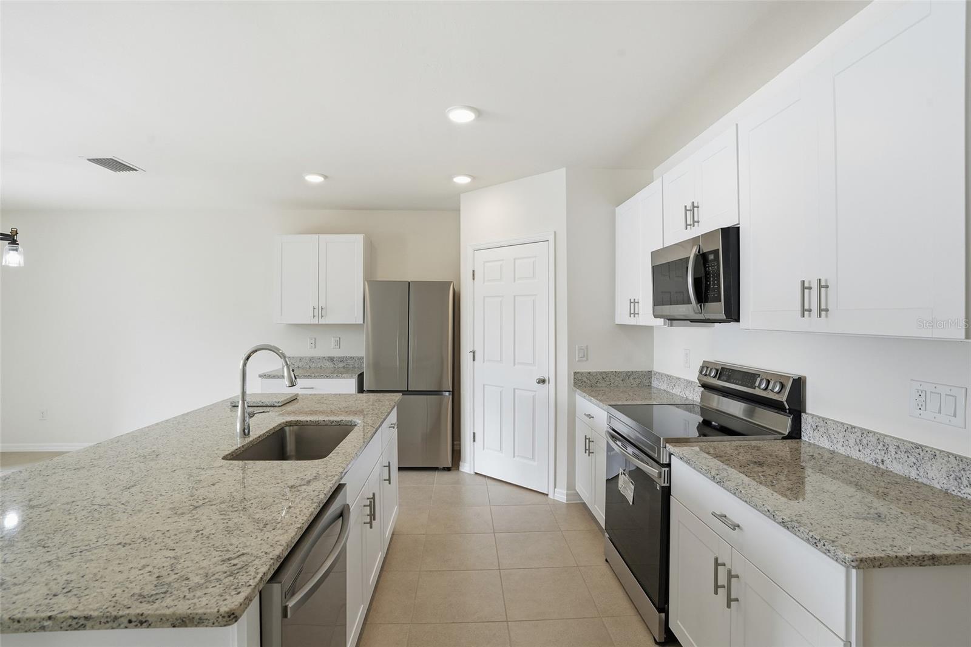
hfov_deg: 96.7
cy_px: 324
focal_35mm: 16
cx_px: 486
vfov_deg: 73.7
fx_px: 431
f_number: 9
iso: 400
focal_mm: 16
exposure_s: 1/160
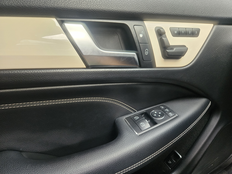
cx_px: 116
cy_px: 87
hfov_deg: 73.9
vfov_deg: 58.9
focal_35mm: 23
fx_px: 154
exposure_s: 1/240
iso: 1000
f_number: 1.8
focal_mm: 5.4
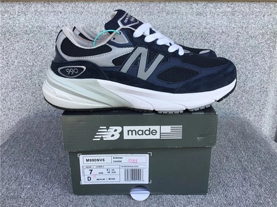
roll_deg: +0.8
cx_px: 138
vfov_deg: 45.4
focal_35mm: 31
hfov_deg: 58.4
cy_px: 104
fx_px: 248
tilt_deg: -19.7
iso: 25
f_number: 2.4
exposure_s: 1/164
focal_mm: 3.3
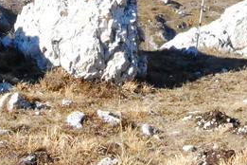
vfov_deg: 11.8
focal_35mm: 114
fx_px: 782
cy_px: -28
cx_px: 125
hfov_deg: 17.9
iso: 1600
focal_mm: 22
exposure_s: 1/250
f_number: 22
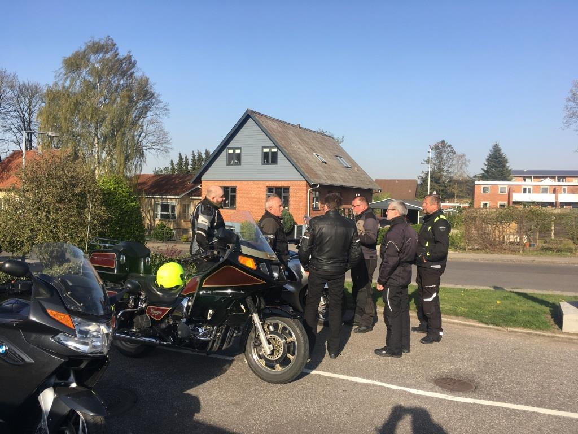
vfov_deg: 48.2
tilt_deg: -1.5
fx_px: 484
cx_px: 289
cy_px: 217
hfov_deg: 61.7
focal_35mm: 29
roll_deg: -0.9
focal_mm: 4.15
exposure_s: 1/1012
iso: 25
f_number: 2.2
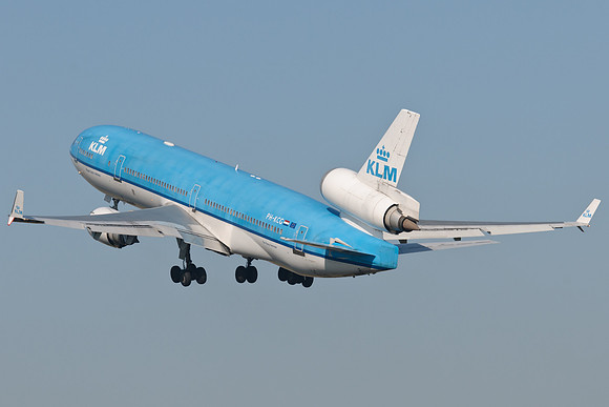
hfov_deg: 7.6
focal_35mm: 270
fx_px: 4568
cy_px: 204
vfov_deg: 5.1
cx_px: 304
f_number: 8
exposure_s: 1/1250
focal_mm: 180
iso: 200
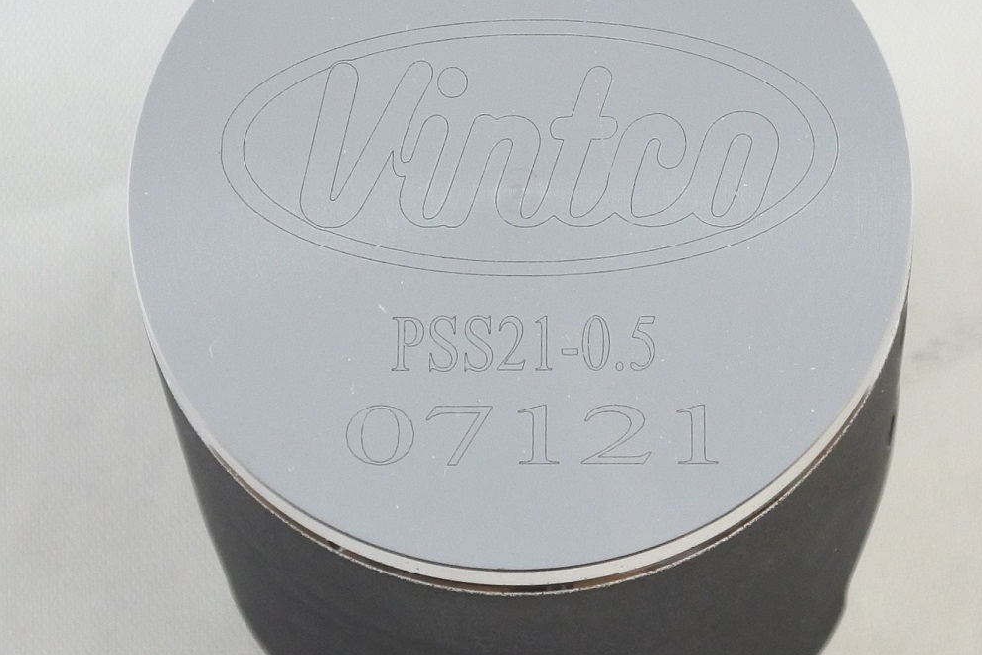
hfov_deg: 19.3
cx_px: 532
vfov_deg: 12.9
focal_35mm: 106
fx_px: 2892
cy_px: 277
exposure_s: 1/125
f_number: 4.8
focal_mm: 20.6
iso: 560
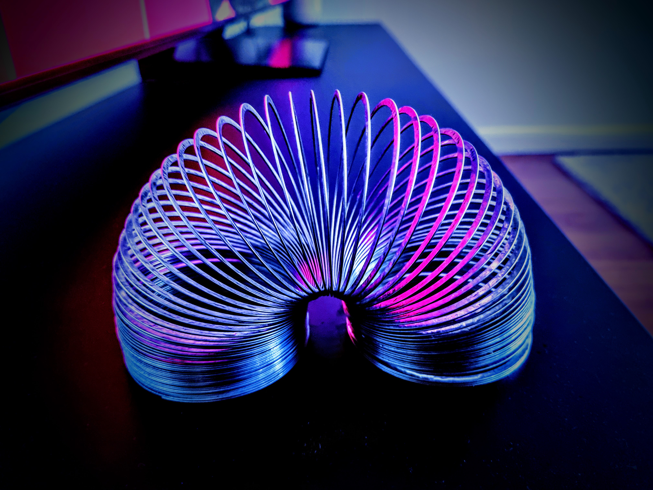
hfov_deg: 67.3
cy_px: 245
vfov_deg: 53.1
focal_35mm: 26
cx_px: 326
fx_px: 490
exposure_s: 1/33
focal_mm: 5.4
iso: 640
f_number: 1.8
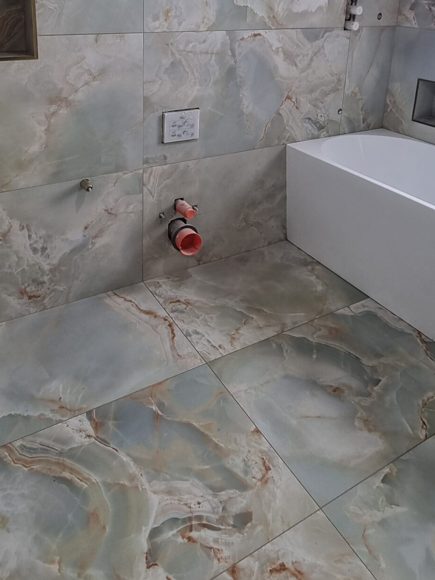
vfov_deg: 60.0
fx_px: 453
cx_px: 190
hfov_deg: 51.2
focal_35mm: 27
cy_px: 115
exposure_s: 1/50
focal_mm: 2.2
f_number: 2.2
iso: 125
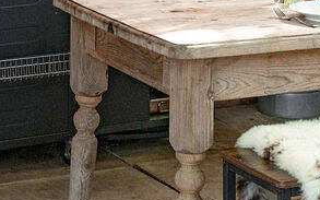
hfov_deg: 12.1
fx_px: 1508
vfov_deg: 7.5
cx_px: 231
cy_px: -77
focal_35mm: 173
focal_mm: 45
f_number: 4
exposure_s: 1/250
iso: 400
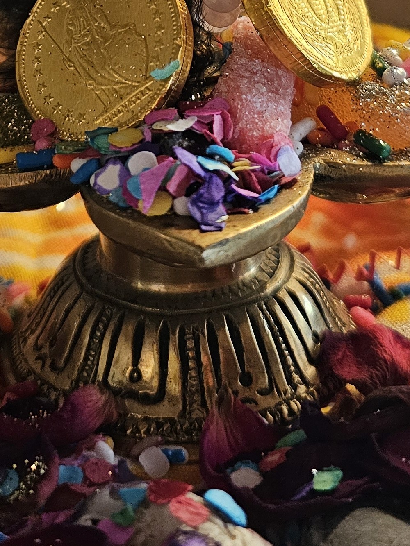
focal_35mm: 69
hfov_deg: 21.3
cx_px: 156
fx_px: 1089
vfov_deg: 25.3
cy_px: -111
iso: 500
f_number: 1.7
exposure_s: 1/120
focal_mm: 6.3
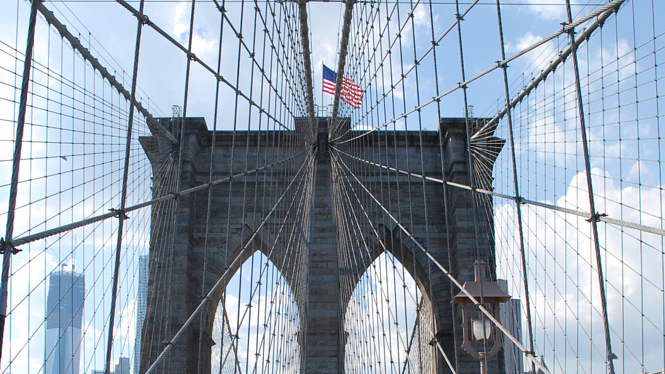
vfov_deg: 26.9
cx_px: 328
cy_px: 324
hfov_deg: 47.4
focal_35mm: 43
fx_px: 758
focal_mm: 18
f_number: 6.3
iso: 100
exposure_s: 1/250
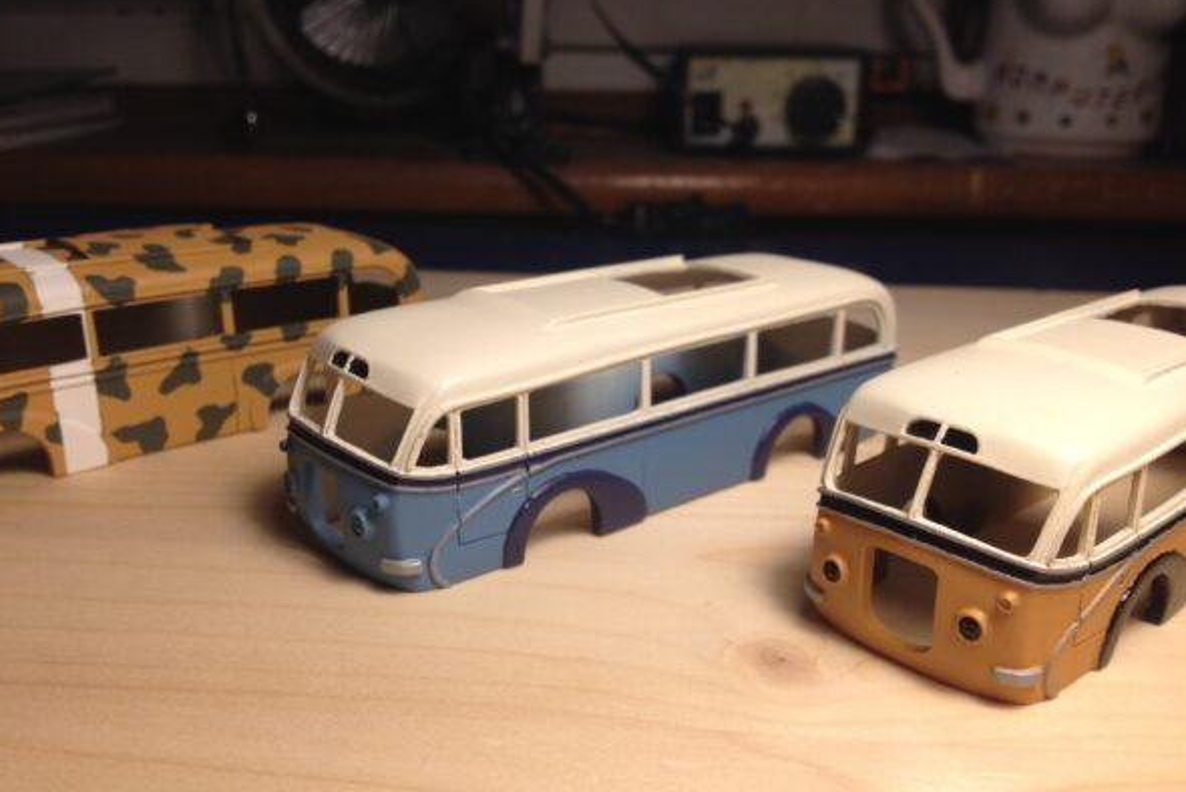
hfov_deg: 51.9
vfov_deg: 35.9
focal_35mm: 37
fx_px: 1219
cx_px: 587
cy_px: 440
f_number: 2.4
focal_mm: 4.28
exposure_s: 1/120
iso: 64
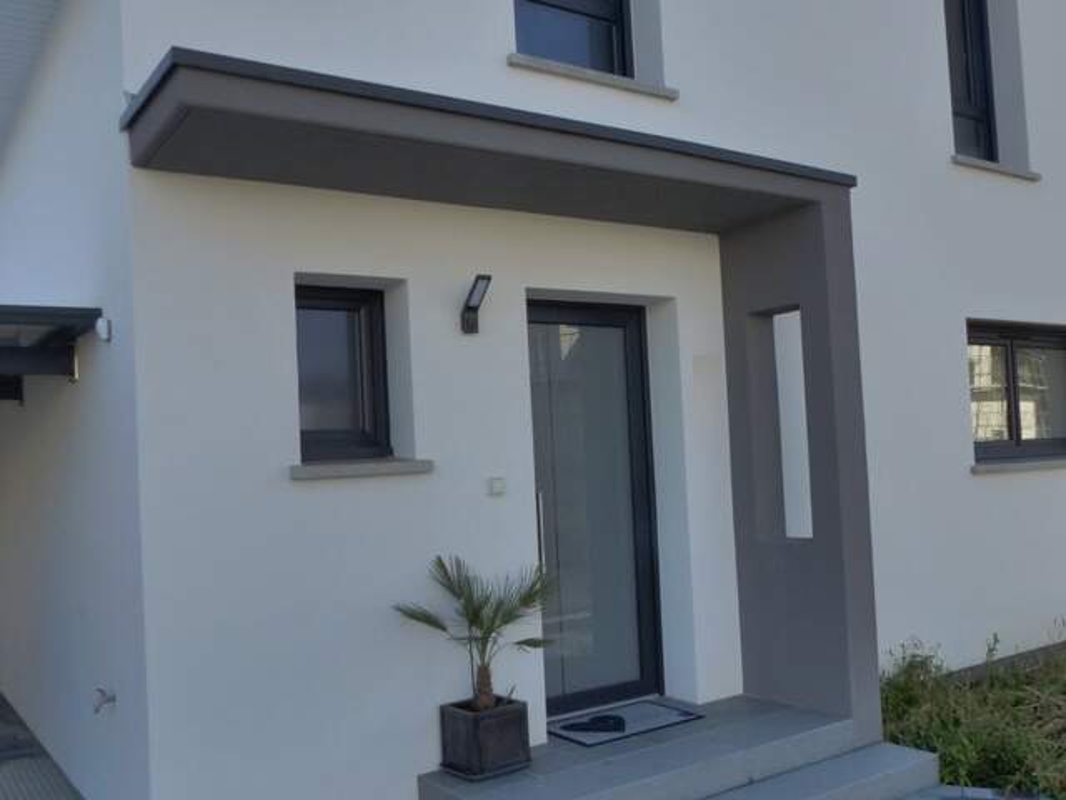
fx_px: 770
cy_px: 400
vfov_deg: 54.9
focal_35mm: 25
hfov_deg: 69.4
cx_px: 533
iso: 400
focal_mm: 4.5
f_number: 4
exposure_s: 1/640
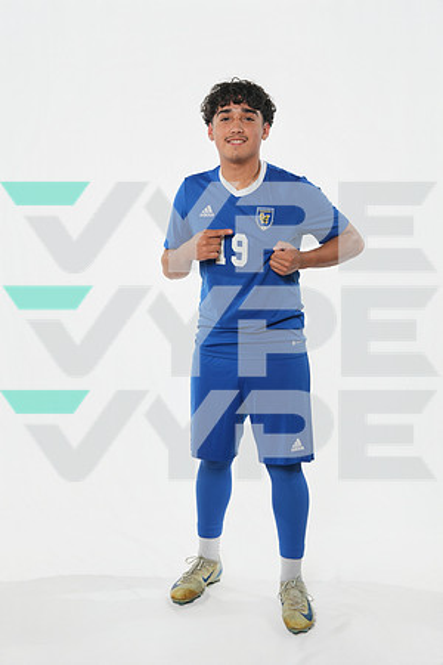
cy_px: 332
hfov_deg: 25.1
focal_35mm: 54
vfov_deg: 36.9
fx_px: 995
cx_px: 222
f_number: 8
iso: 500
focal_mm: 53.9
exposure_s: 1/125
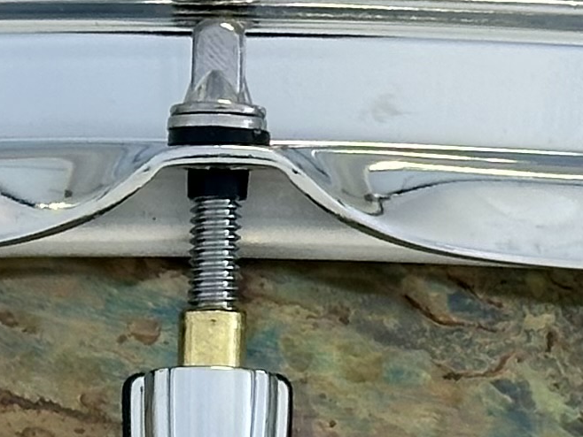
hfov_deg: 6.7
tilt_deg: +2.3
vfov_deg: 5.0
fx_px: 4953
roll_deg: -1.2
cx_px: 176
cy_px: 784
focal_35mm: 294
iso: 80
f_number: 1.78
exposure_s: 1/100
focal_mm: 6.86
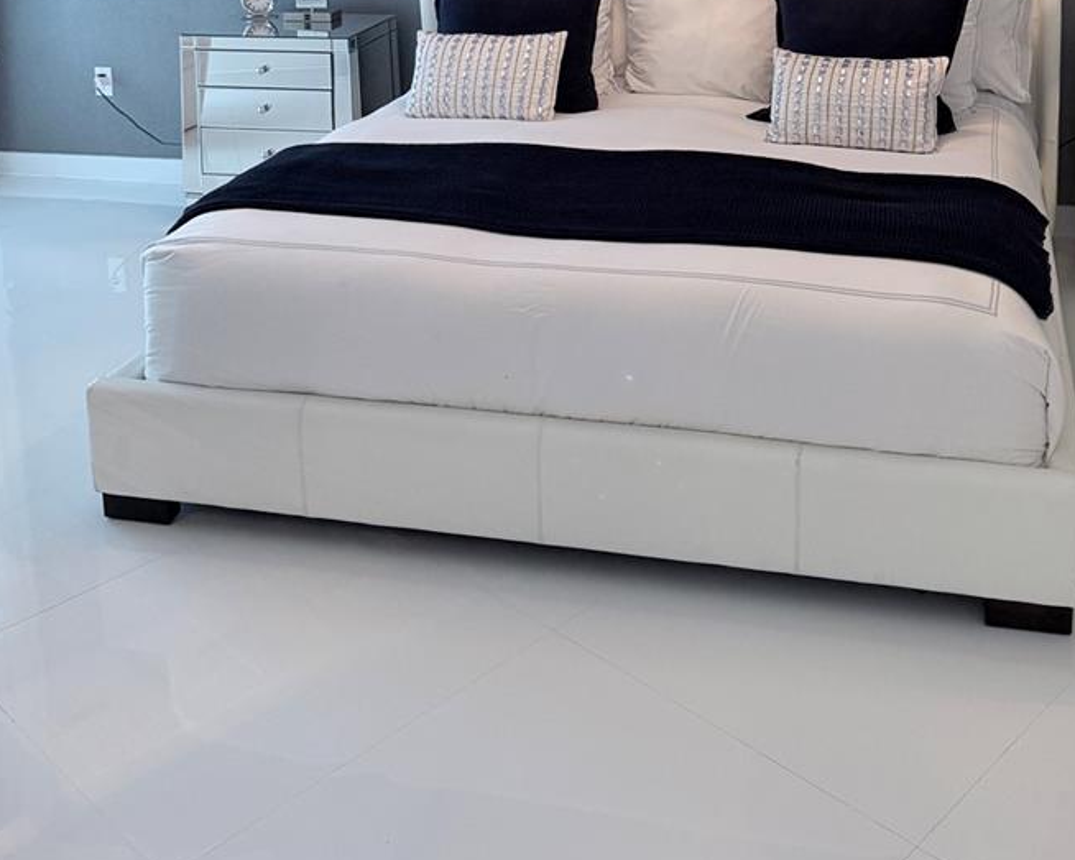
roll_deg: +0.6
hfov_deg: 42.7
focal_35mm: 43
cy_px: -64
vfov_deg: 31.3
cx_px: 651
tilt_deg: -9.0
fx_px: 1368
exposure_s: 1/120
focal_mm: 6.76
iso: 250
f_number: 1.78
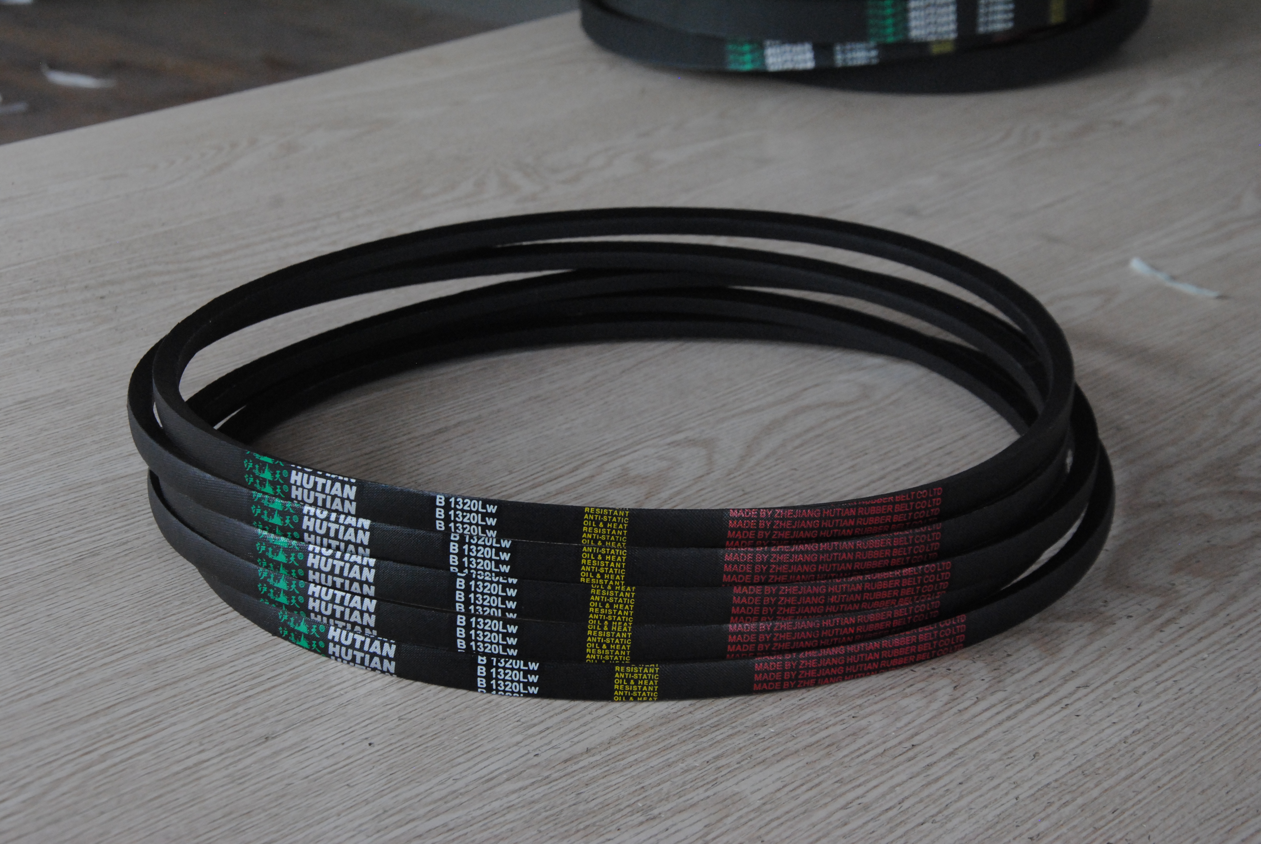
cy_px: 422
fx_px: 2525
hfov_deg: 28.0
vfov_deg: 19.0
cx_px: 630
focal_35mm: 72
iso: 800
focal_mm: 48
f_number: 8
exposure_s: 1/25
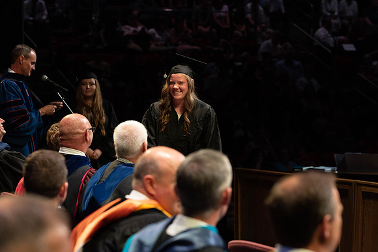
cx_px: 207
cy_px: 119
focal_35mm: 132
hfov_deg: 15.5
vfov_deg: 10.4
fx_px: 1390
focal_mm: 120
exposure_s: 1/320
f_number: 4.5
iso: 1600
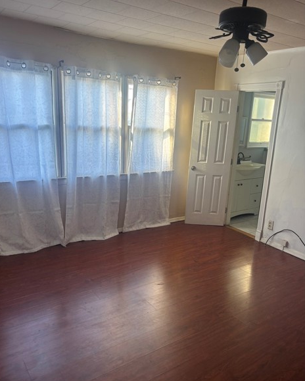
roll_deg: -3.3
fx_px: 316
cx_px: 149
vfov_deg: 62.2
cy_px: 199
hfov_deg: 51.5
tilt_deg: -14.9
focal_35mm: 28
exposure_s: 1/121
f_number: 1.6
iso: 80
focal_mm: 5.96
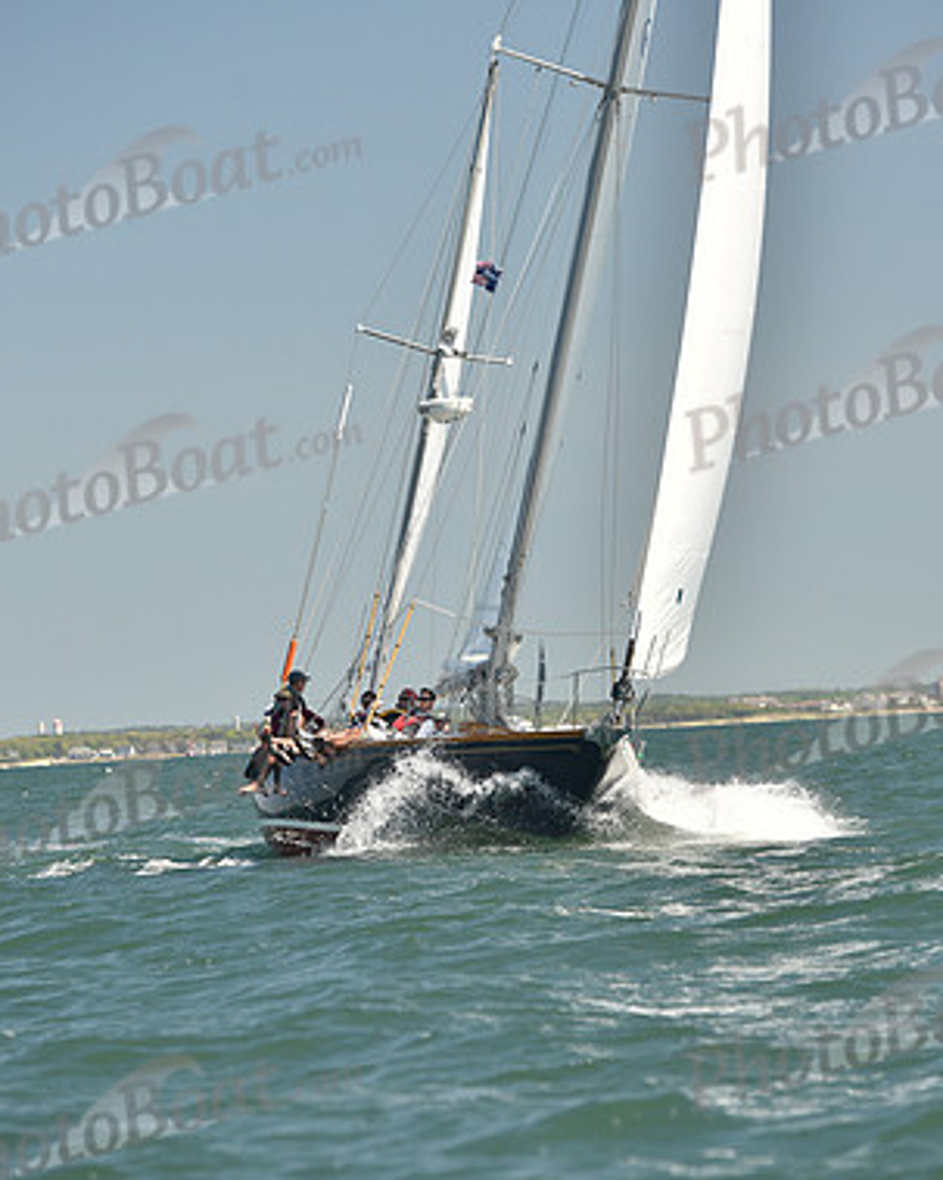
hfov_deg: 6.7
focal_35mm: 230
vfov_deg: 8.4
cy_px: 596
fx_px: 8027
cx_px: 526
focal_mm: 160
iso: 250
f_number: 4.5
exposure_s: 1/800
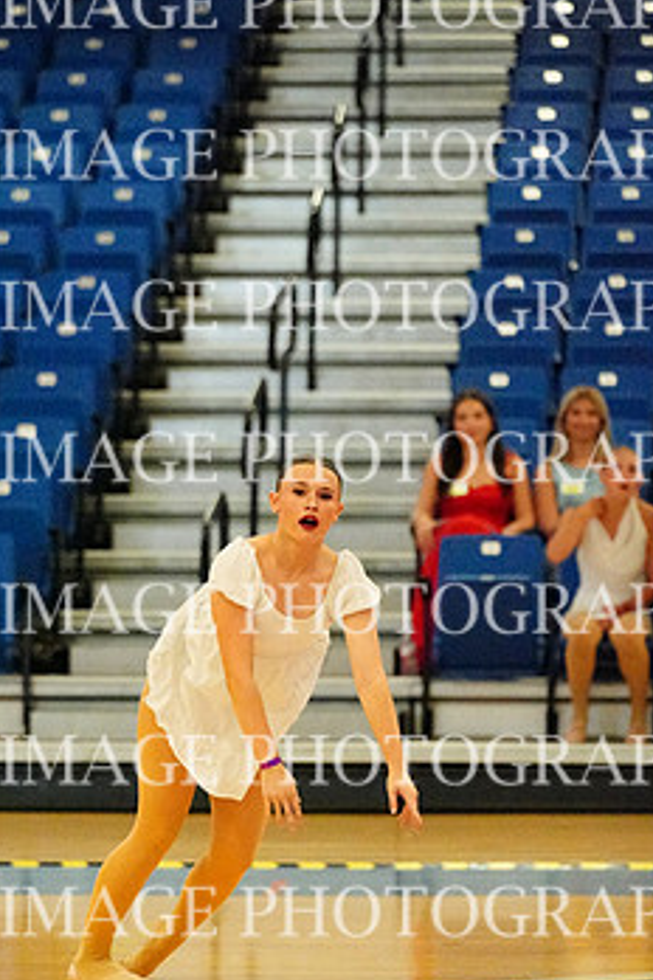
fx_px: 6802
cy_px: 684
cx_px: 221
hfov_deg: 5.5
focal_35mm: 250
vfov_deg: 8.2
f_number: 2.8
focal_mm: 150
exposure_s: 1/2000
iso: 25600
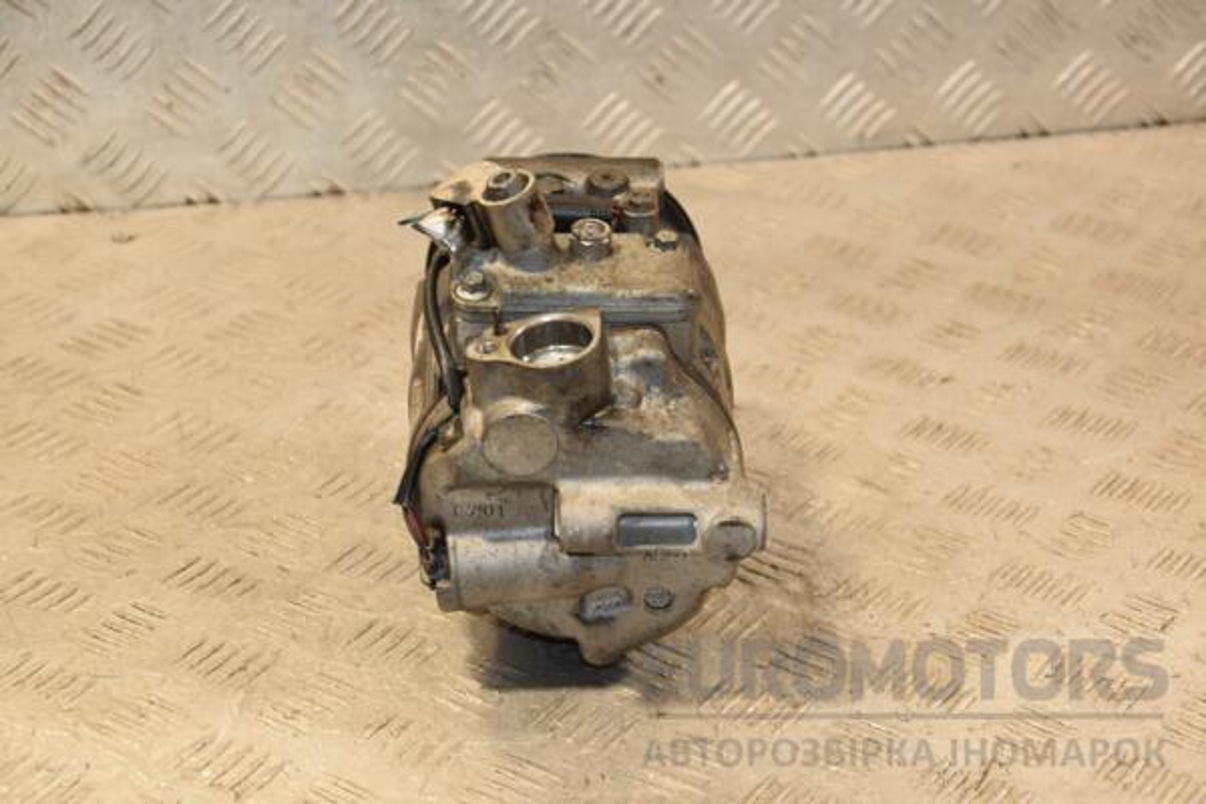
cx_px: 603
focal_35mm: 87
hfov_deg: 23.4
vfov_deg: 15.7
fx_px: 2914
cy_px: 402
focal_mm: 58
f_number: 5
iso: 800
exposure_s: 1/160
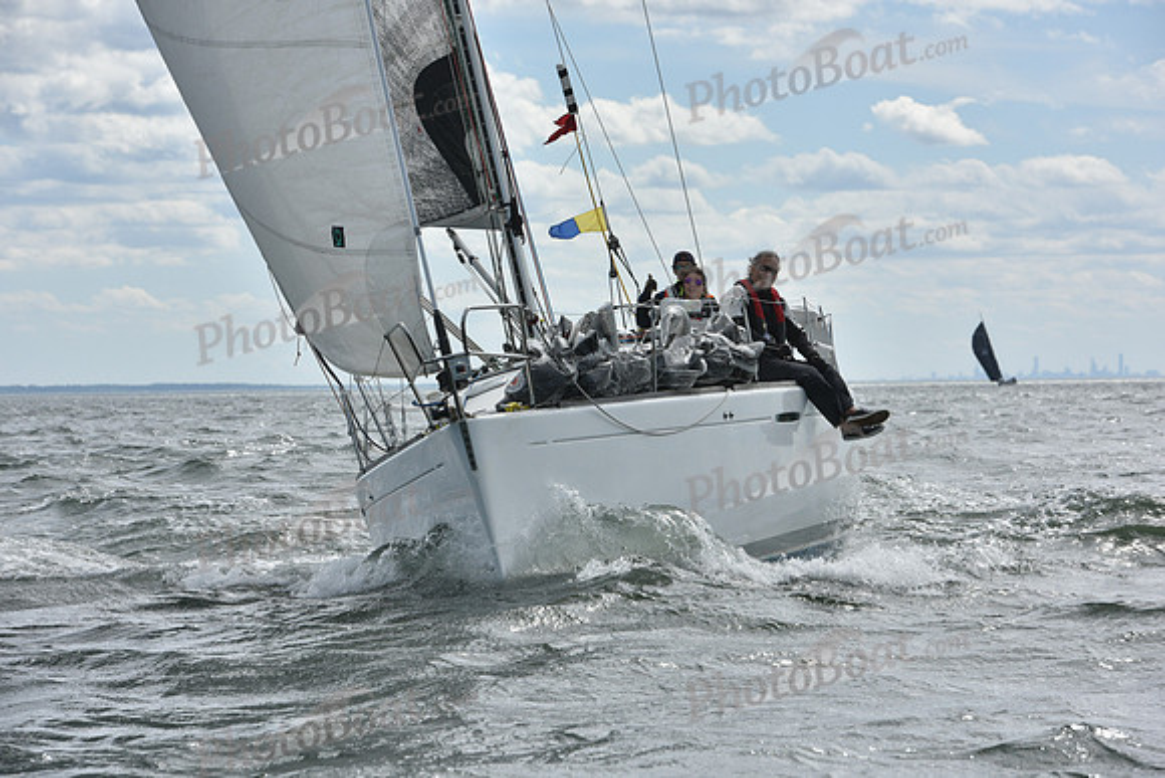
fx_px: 5179
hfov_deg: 12.8
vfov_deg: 8.6
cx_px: 582
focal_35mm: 160
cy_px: 389
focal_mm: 160
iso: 320
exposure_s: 1/1000
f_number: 10
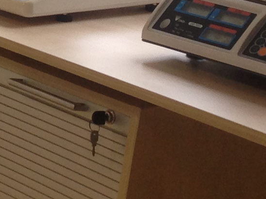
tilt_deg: -8.7
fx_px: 1505
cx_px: -282
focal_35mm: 196
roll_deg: -1.2
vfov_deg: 7.4
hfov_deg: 9.4
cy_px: -144
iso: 50
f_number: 2.4
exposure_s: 1/30
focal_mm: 4.12
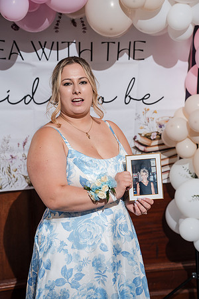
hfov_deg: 21.2
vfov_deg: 31.4
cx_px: 100
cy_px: 150
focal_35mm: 64
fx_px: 531
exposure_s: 1/250
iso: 1000
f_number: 4
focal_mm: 64
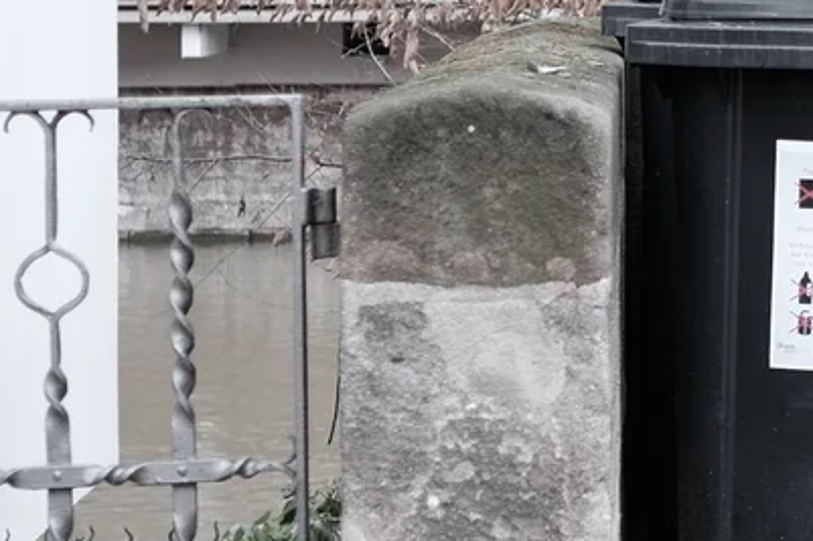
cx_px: 1273
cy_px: -34
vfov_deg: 10.1
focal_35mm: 134
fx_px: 3025
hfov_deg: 14.2
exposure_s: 1/30
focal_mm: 23
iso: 400
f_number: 2
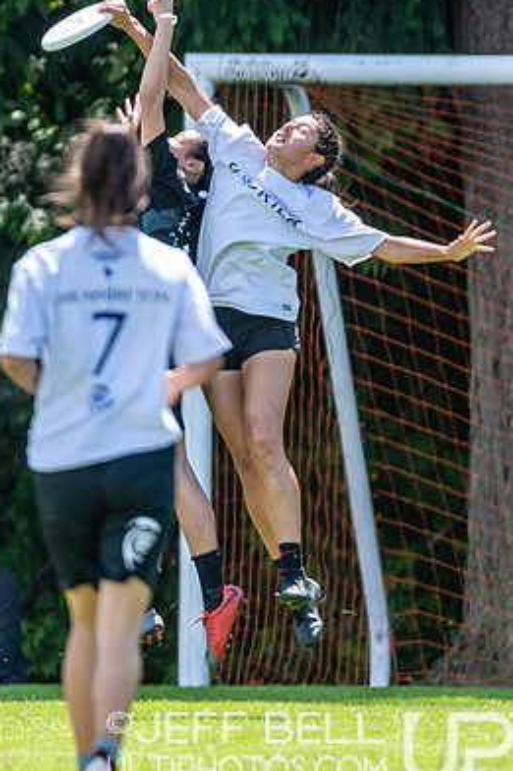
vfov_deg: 1.6
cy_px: 267
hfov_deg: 1.1
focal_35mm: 1266
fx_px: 27083
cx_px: 358
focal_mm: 400
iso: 560
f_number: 4
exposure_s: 1/1600
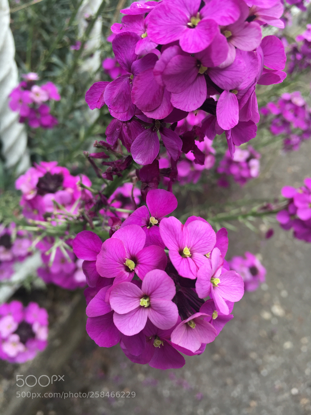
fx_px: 347
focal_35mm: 29
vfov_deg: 61.7
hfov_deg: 48.2
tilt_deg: -43.3
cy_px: 208
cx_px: 156
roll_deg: -8.9
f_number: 2.2
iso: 25
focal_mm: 4.15
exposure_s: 1/50
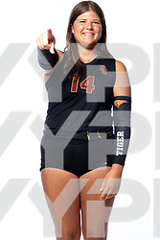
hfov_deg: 15.2
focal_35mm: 90
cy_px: 141
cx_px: 78
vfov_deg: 22.6
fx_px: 599
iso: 640
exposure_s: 1/250
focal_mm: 50
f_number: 5.6
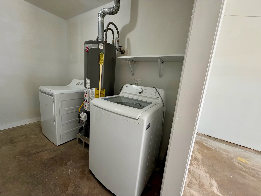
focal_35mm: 14
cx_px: 130
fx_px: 106
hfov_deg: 102.1
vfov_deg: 85.7
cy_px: 98
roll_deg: -5.5
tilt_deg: -10.8
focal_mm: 2.22
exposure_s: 1/120
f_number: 2.2
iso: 200
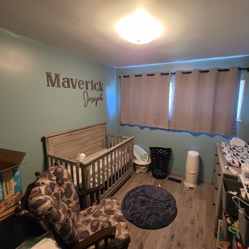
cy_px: 124
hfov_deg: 87.2
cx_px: 137
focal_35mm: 16
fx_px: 130
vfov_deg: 87.4
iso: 500
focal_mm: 2.2
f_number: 1.9
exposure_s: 1/60
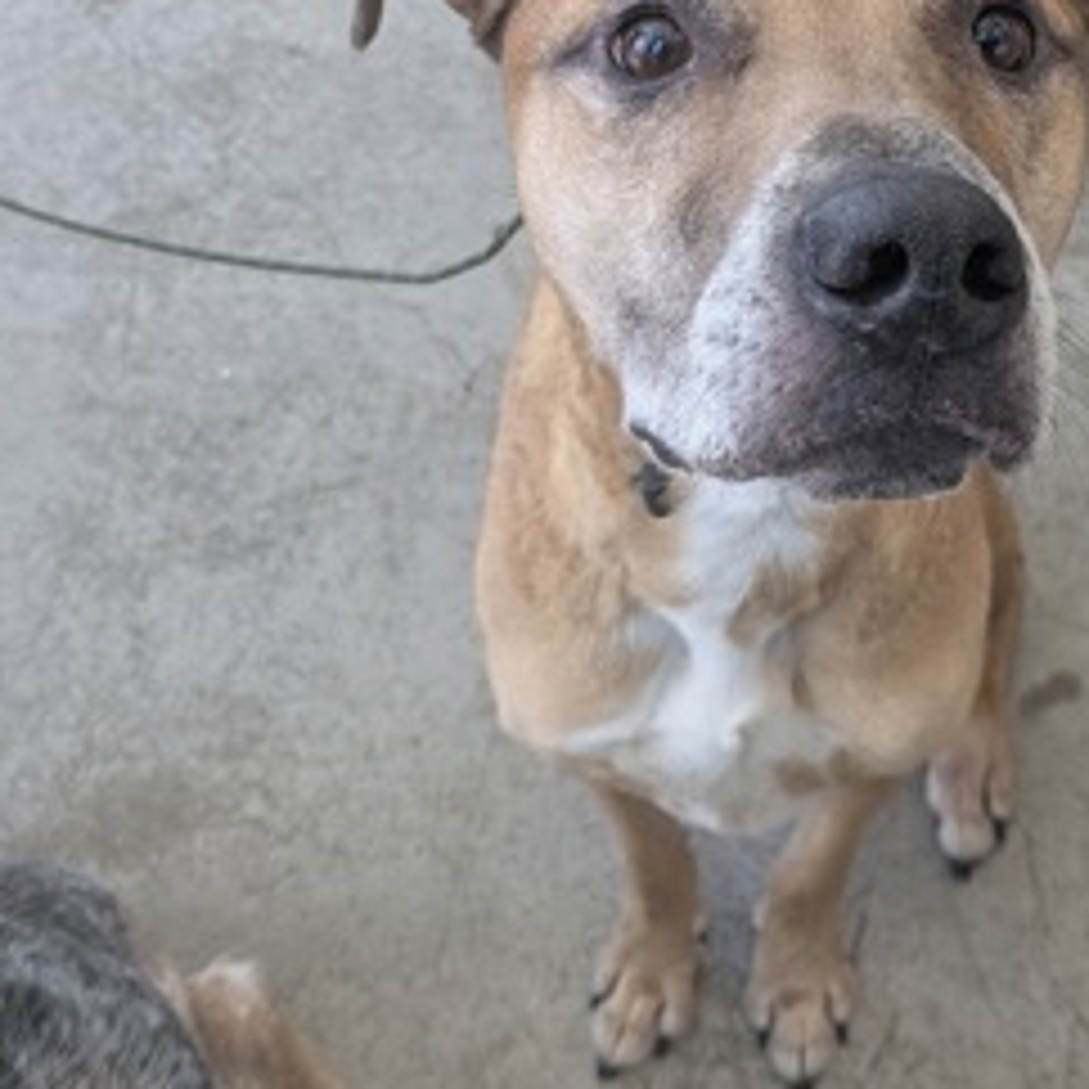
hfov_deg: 32.8
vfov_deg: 32.4
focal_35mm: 51
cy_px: 209
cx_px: 814
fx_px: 1815
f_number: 1.89
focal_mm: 5.43
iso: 97
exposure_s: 1/120
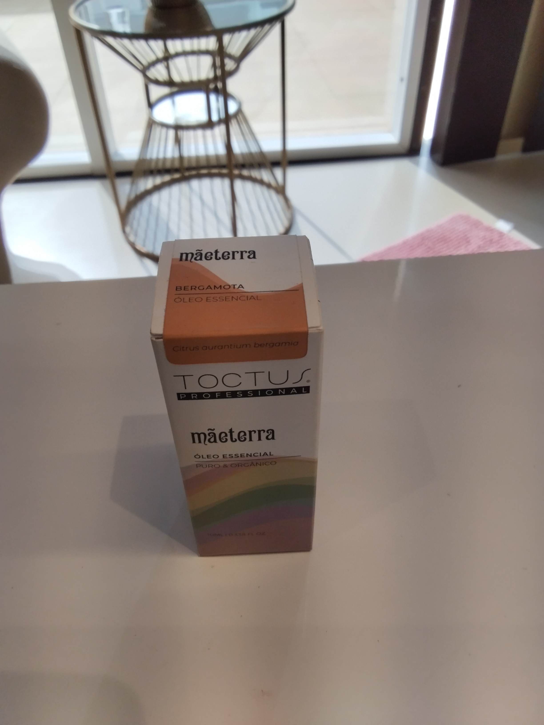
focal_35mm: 26
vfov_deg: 67.3
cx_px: 272
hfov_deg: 53.1
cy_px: 362
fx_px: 545
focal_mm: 2.78
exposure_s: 1/265
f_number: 2
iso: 50
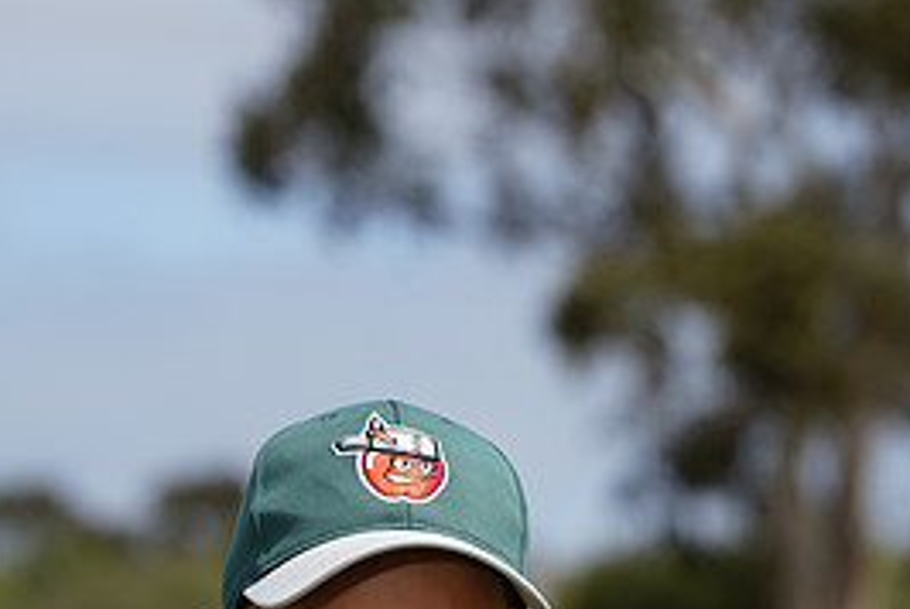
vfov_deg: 4.9
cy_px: 852
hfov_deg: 7.3
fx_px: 7111
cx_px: 361
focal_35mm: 281
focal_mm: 129
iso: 50
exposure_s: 1/400
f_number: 5
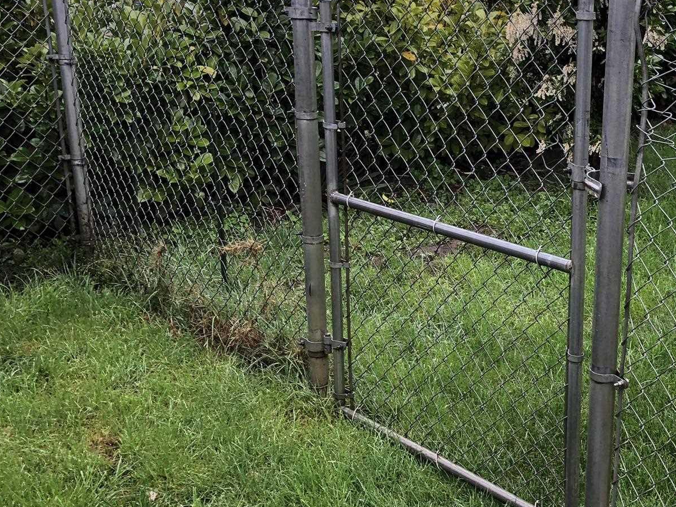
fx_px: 937
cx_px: 538
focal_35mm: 48
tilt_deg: -13.7
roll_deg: +0.5
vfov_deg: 30.2
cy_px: 202
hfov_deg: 38.2
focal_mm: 4
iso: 64
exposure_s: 1/120
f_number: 1.8
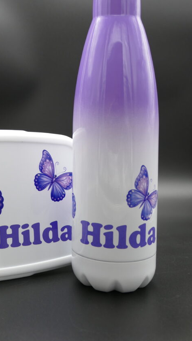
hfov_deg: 22.4
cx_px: 49
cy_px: 116
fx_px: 479
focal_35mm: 53
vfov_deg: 38.8
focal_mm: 13.43
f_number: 3.1
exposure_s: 1/80
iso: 250
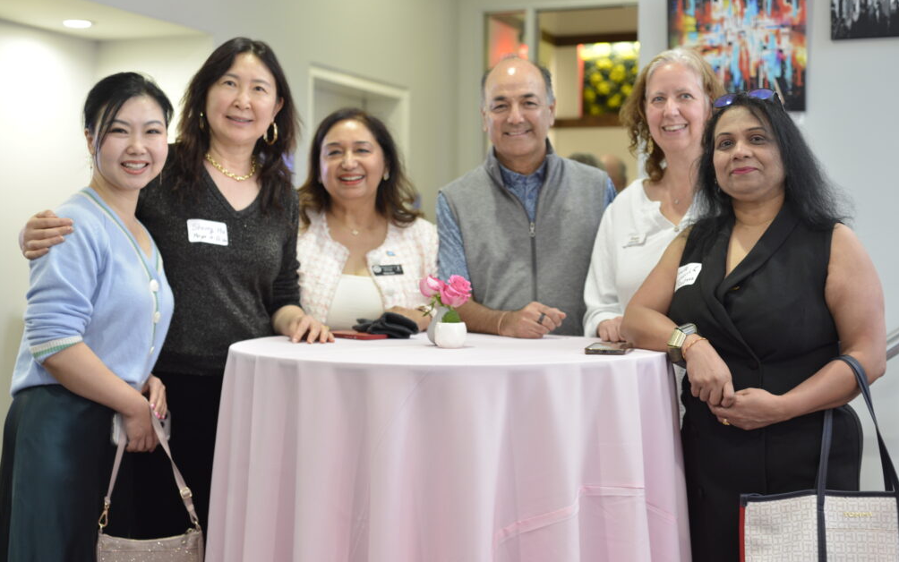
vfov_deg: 24.9
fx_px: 1274
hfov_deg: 38.9
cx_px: 457
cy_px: 281
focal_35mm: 52
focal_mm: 50
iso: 800
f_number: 3.5
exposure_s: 1/50
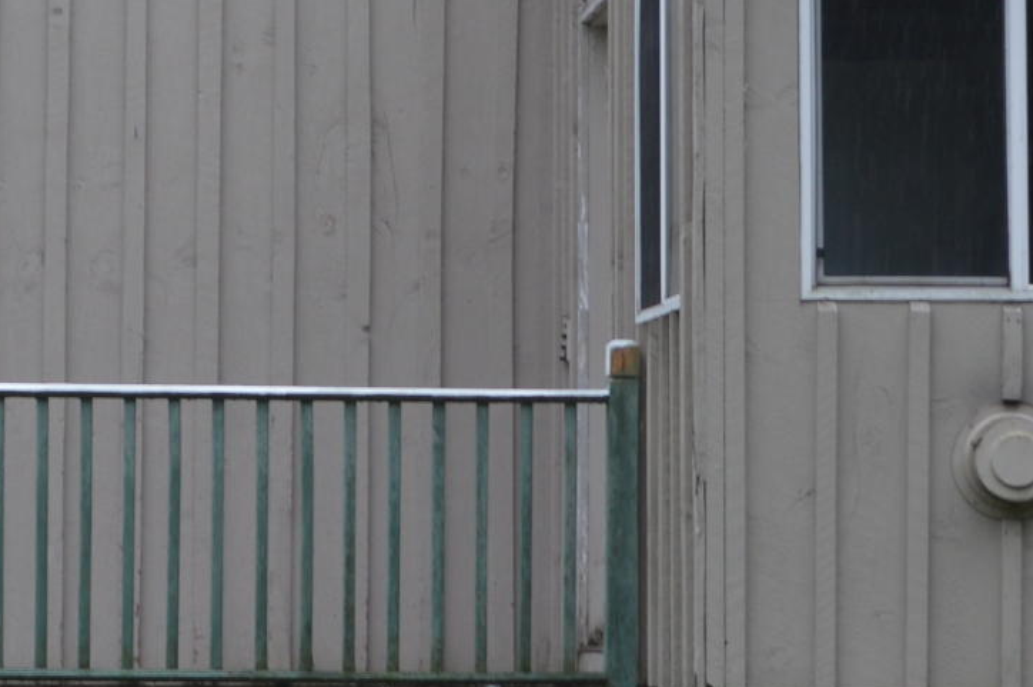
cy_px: 416
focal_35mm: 174
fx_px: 4987
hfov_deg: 11.8
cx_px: 412
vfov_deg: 7.9
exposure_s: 1/125
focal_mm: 28
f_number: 5.6
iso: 100
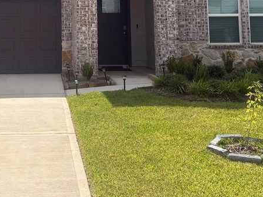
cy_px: -10
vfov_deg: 23.5
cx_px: 71
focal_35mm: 59
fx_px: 448
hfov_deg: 32.2
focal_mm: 5.96
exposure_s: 1/4950
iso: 50
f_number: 1.6
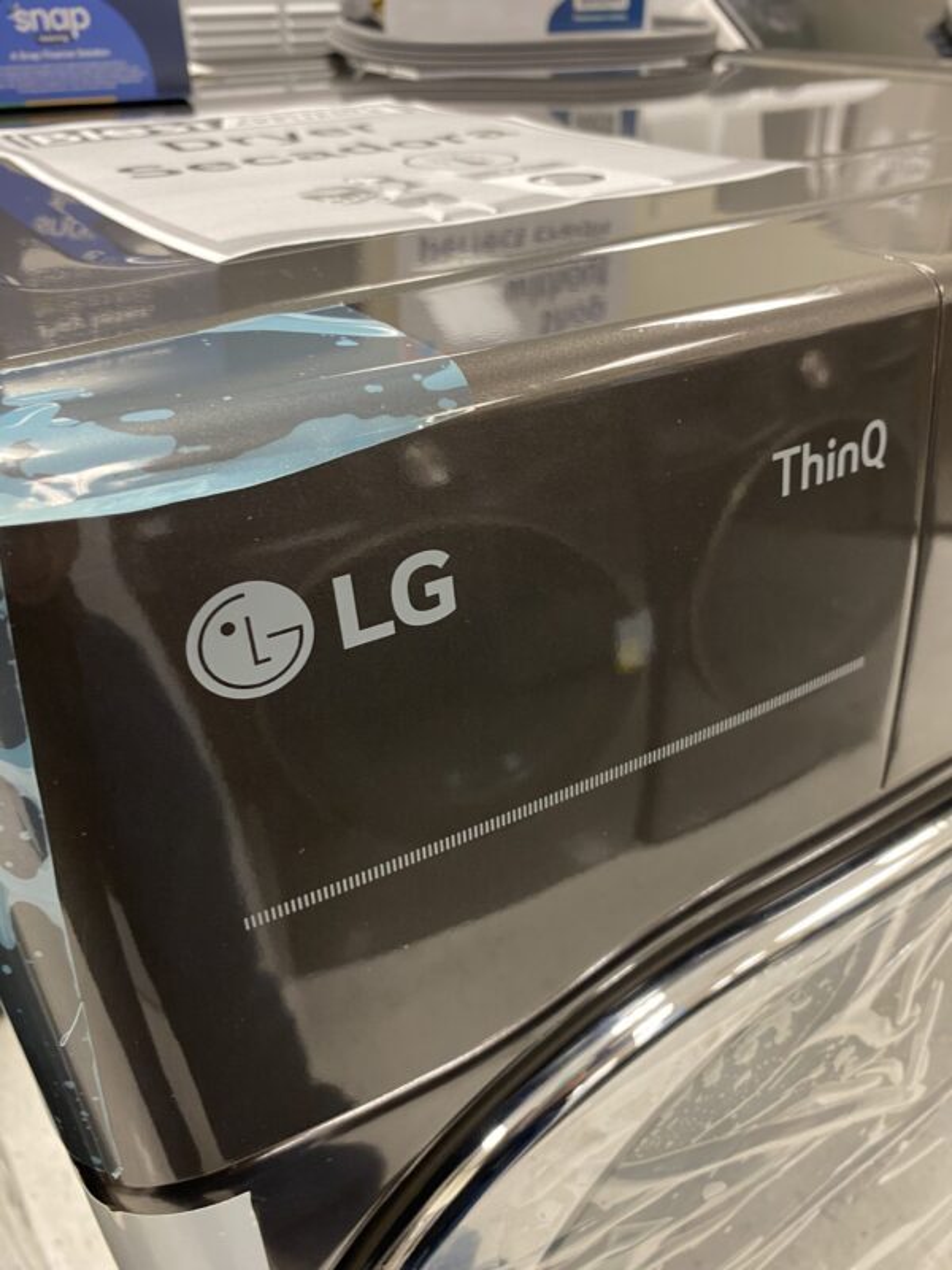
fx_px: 953
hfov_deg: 53.1
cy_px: 635
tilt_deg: -33.0
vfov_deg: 67.3
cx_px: 476
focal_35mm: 26
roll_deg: +1.2
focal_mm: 4.25
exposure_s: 1/43
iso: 250
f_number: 1.8
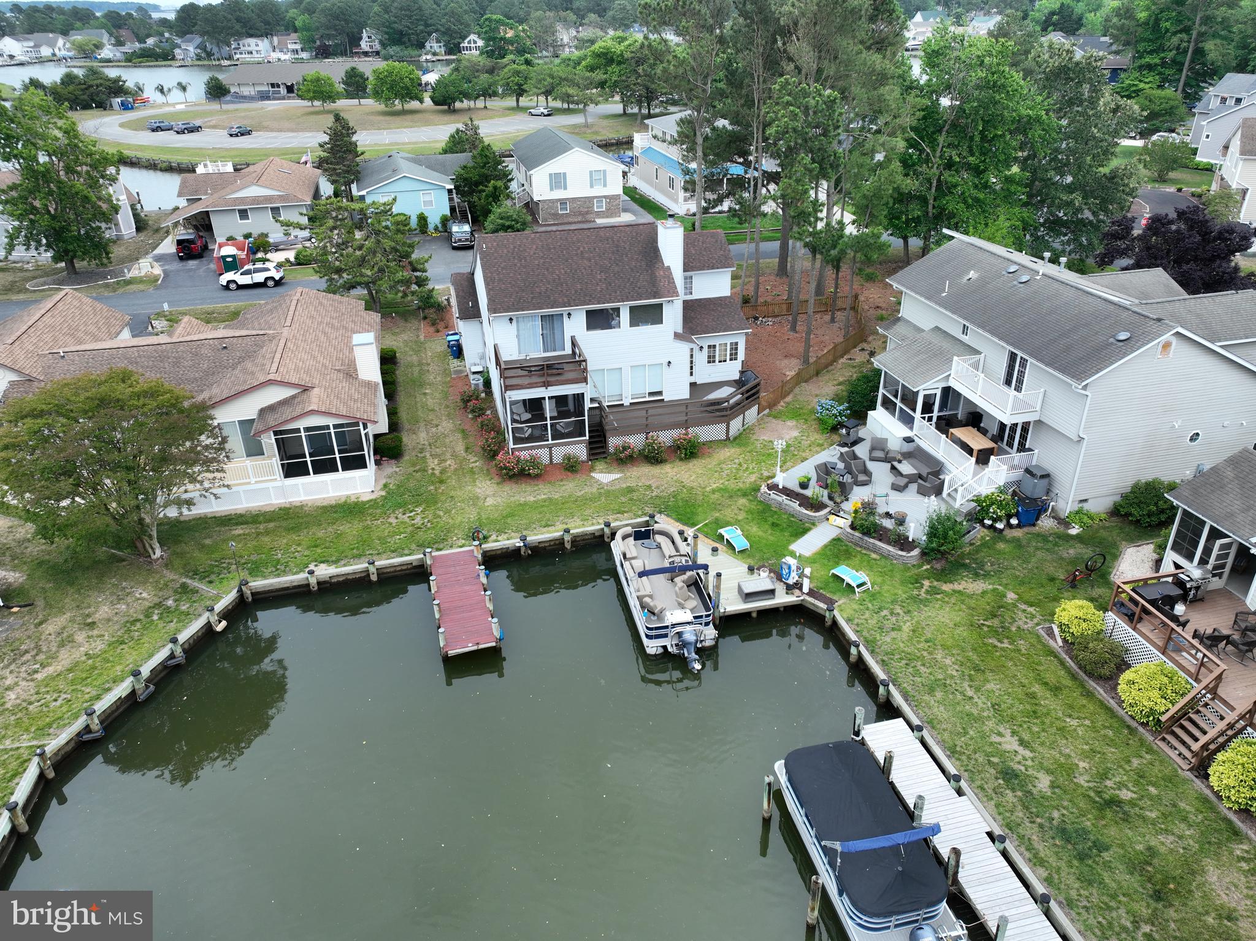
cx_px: 628
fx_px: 870
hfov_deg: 71.6
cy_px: 470
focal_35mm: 24
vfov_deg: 56.8
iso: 140
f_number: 2.8
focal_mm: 12.29
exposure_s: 1/800
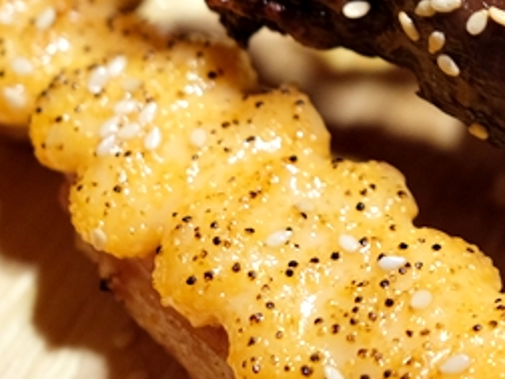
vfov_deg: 12.1
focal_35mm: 120
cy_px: -68
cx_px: 569
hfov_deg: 15.9
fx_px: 1751
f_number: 2.8
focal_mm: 23
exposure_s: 1/52
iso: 1000
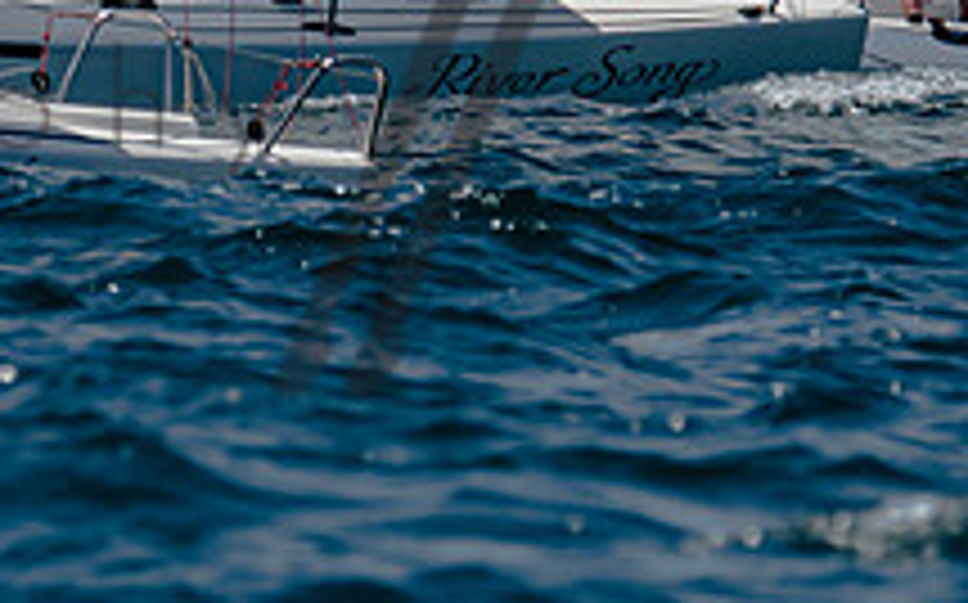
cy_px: 37
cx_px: 415
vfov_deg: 1.0
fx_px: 34031
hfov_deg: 1.6
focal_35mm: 1291
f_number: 5.3
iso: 200
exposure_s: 1/2000
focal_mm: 240
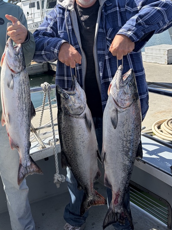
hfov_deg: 34.4
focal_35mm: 41
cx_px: 45
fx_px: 272
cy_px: 70
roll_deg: +5.9
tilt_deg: -9.2
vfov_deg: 44.9
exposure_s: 1/2747
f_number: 1.6
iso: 50
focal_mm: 5.96
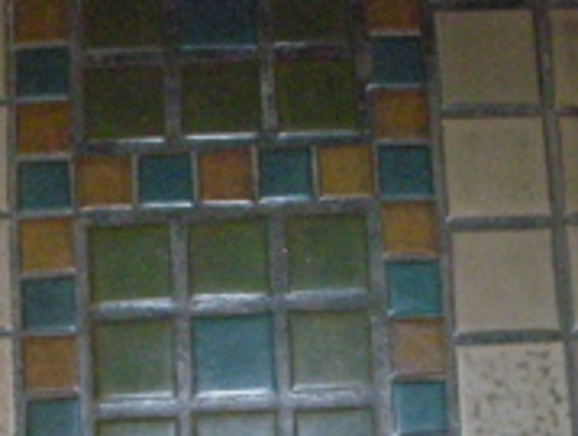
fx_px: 1305
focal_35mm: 78
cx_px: 258
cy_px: 465
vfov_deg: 18.3
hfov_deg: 25.0
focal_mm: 5.8
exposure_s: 1/60
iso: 800
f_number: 2.8
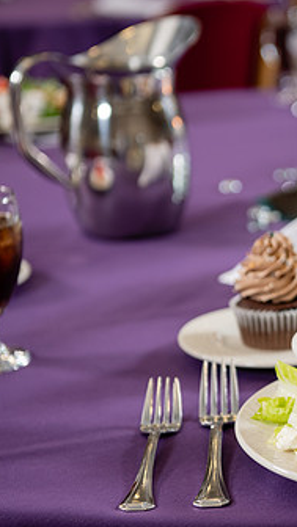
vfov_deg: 19.1
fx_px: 1568
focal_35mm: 112
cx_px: 402
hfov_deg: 10.5
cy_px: 296
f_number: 3.5
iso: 320
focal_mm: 62
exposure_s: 1/160
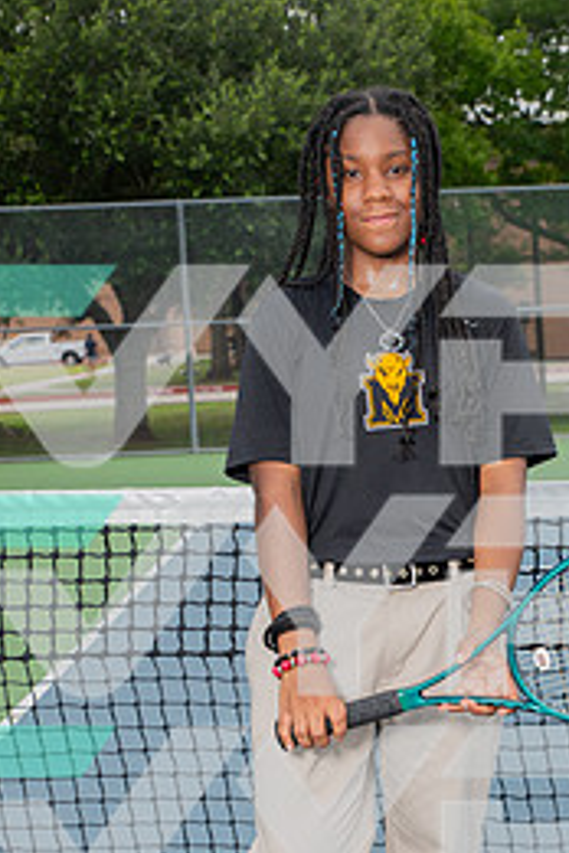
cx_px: 409
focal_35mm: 76
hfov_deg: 17.9
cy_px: 598
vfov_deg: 26.4
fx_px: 1802
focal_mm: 44
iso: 100
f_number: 6.3
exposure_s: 1/250
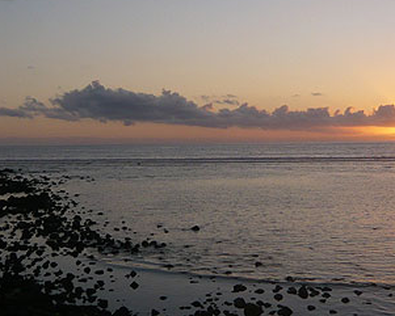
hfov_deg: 34.6
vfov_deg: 28.1
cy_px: 128
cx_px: 239
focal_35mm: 54
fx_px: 631
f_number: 2.8
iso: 100
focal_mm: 4.6
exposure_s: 1/500
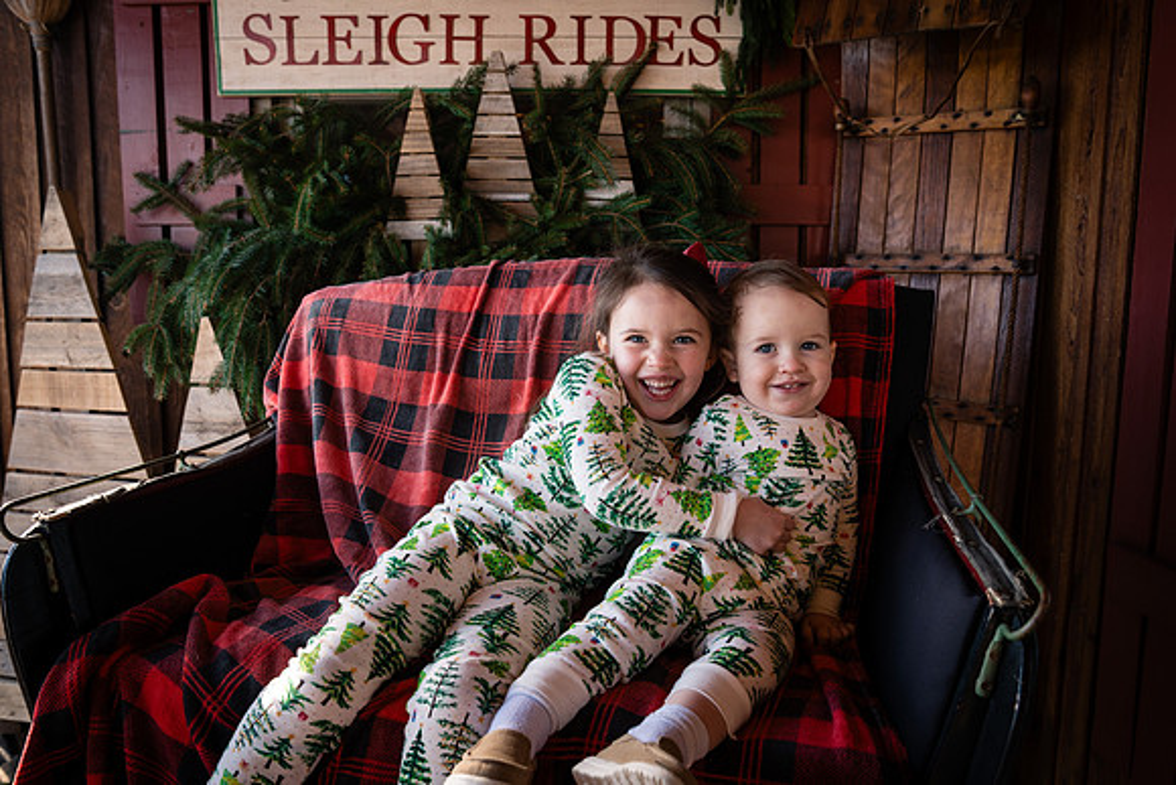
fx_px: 859
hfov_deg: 68.8
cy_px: 390
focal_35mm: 26
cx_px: 581
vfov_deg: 49.1
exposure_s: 1/400
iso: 400
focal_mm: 24
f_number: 4
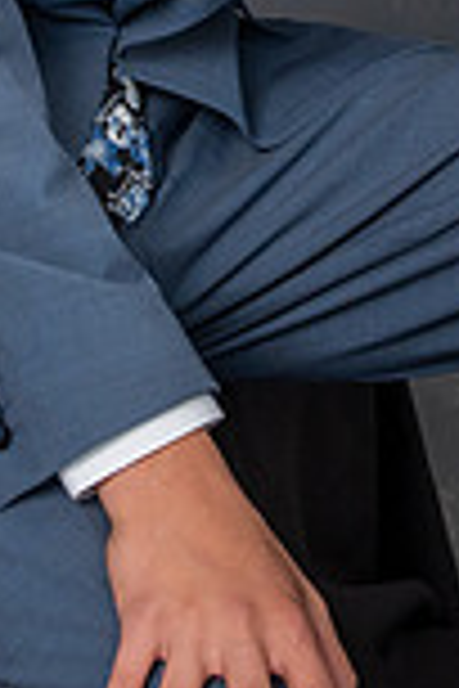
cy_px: -502
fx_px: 6368
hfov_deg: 4.1
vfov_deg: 6.1
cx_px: 379
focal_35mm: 333
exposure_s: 1/160
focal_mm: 48
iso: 200
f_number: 5.6
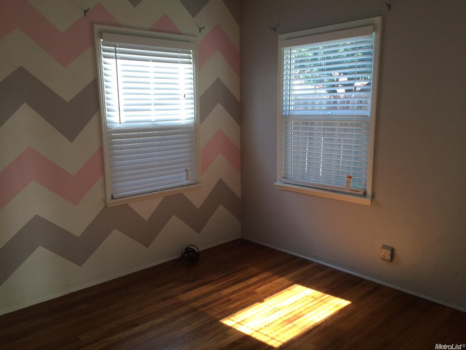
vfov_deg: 48.2
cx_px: 233
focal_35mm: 29
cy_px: 175
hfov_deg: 61.7
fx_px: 390
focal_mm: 4.15
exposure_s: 1/120
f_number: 2.2
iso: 64
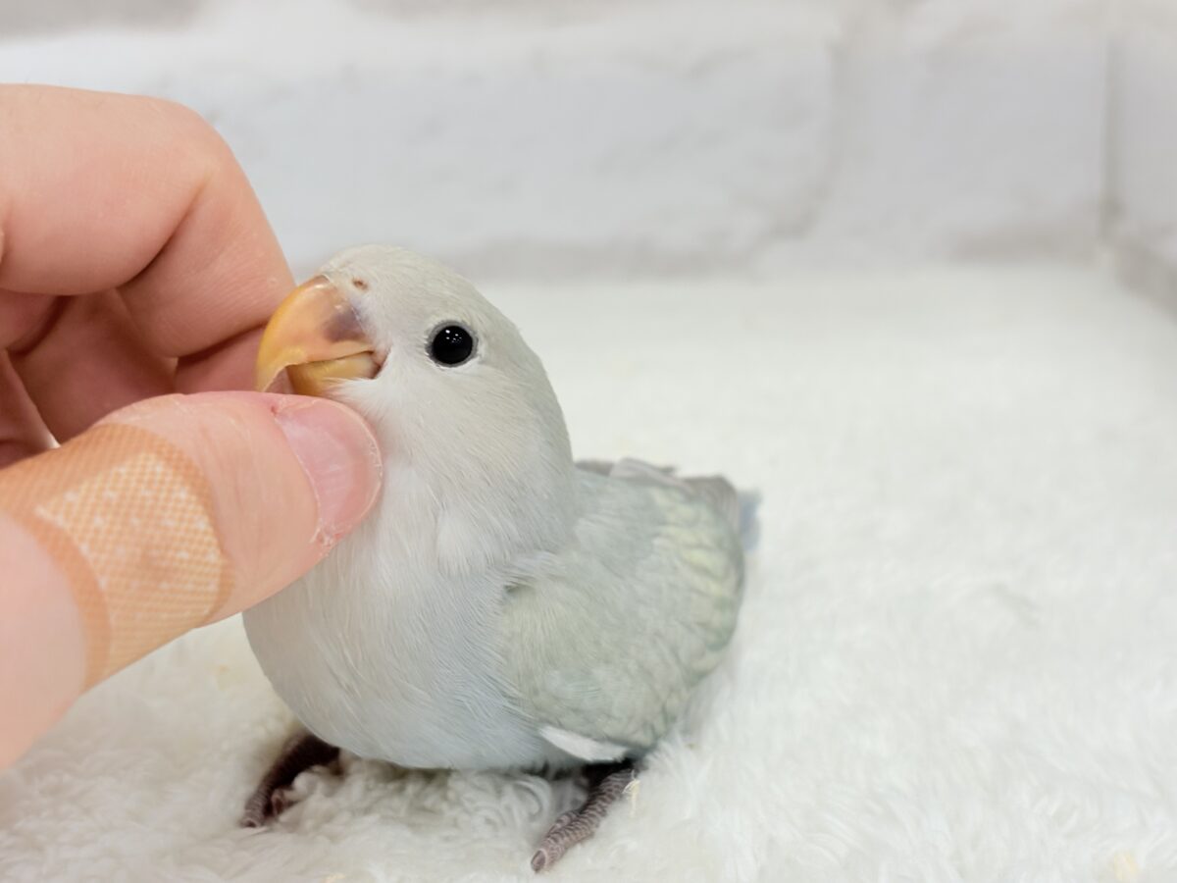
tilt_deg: -18.8
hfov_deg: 36.8
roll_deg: +3.2
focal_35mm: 52
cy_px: 442
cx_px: 588
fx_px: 1768
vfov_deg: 28.0
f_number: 1.6
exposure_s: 1/100
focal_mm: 5.96
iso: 64
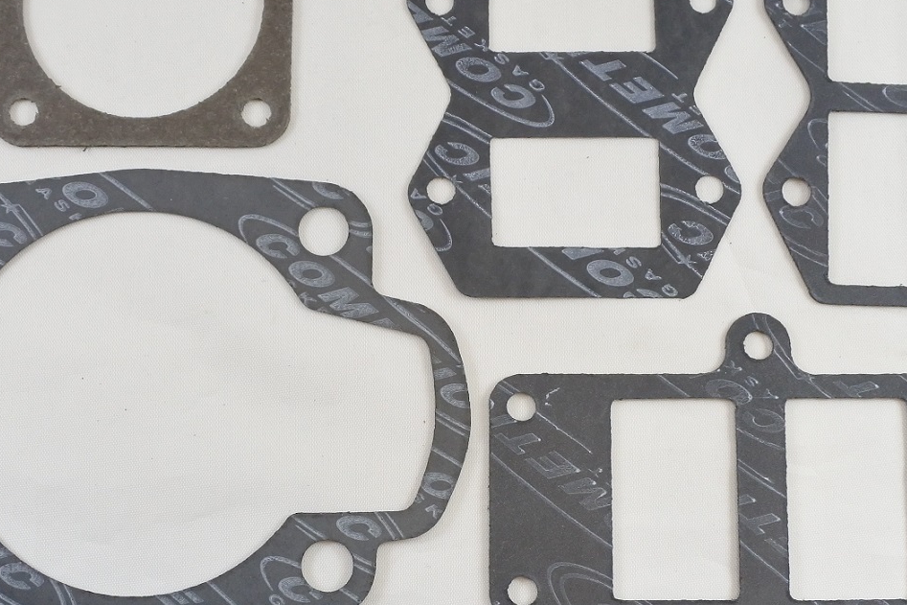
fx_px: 1285
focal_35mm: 51
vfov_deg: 26.4
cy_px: 222
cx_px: 482
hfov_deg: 38.9
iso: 400
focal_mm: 12.1
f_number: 3.8
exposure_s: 1/160
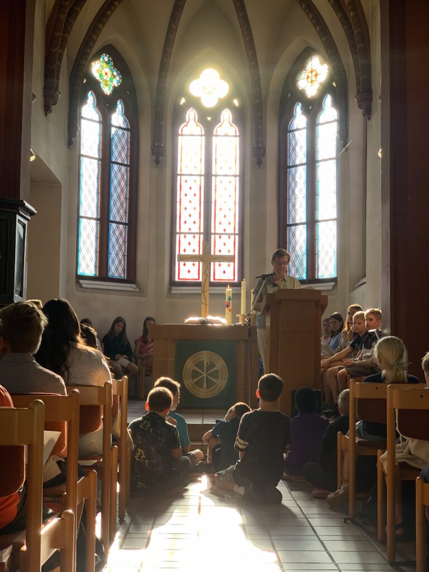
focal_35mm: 52
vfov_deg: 36.8
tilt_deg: +4.2
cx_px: 214
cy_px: 286
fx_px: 859
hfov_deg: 28.0
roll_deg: +0.0
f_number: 2.4
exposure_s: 1/100
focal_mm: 6
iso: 20
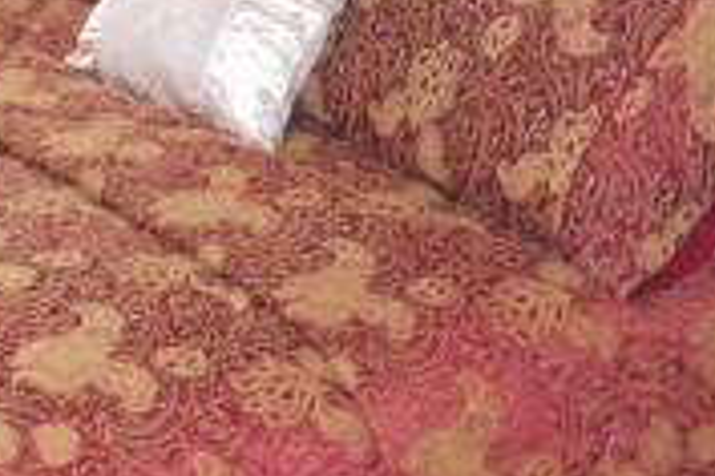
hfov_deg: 18.1
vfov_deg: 11.9
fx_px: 2204
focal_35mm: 111
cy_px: -175
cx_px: 34
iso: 400
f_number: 3.5
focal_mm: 20
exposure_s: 1/40
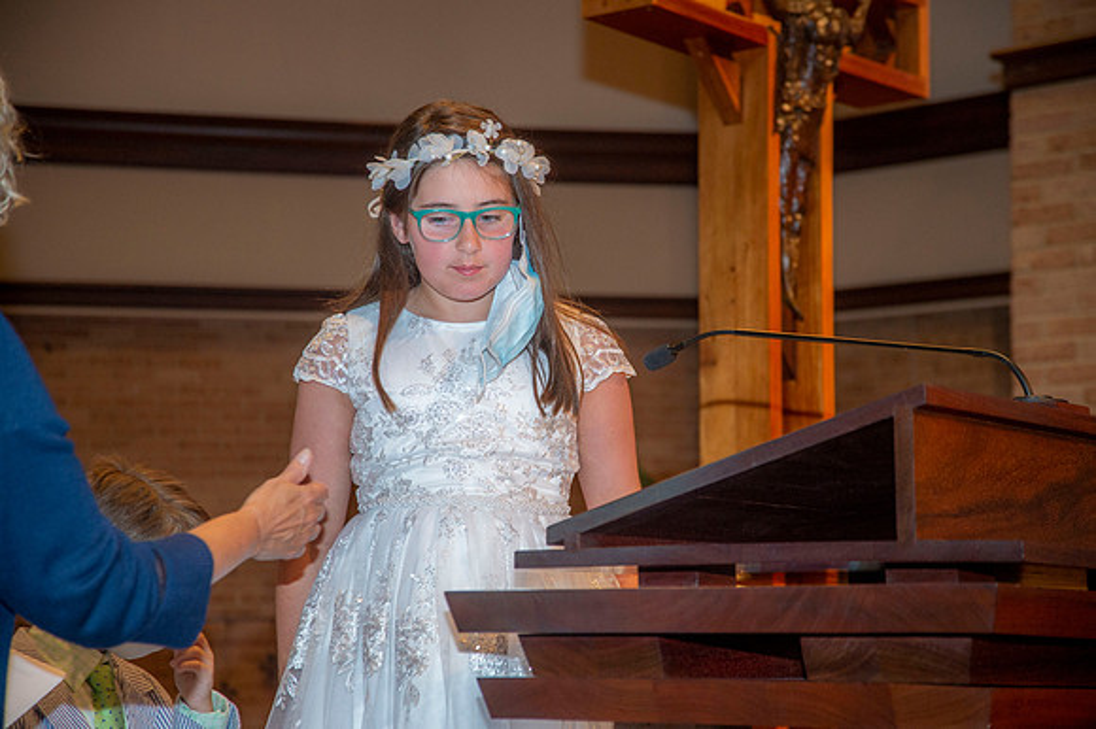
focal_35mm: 85
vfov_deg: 16.1
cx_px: 548
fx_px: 2586
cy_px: 364
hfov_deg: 23.9
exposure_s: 1/200
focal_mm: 85
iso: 1600
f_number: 5.6
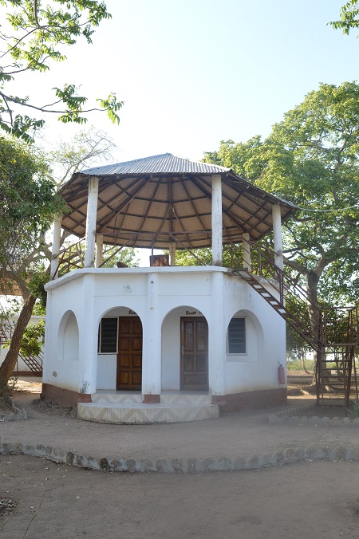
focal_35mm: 30
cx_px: 180
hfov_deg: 43.6
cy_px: 270
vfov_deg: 62.0
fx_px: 449
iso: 800
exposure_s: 1/320
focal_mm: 20
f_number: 9
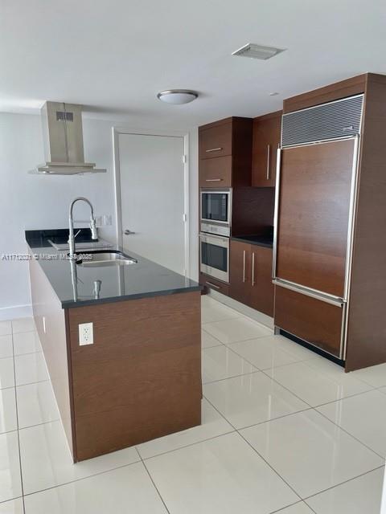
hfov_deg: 53.1
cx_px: 193
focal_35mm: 26
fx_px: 387
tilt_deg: -12.2
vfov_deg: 67.3
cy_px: 257
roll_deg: -0.5
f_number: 1.6
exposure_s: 1/121
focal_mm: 4.2
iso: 50
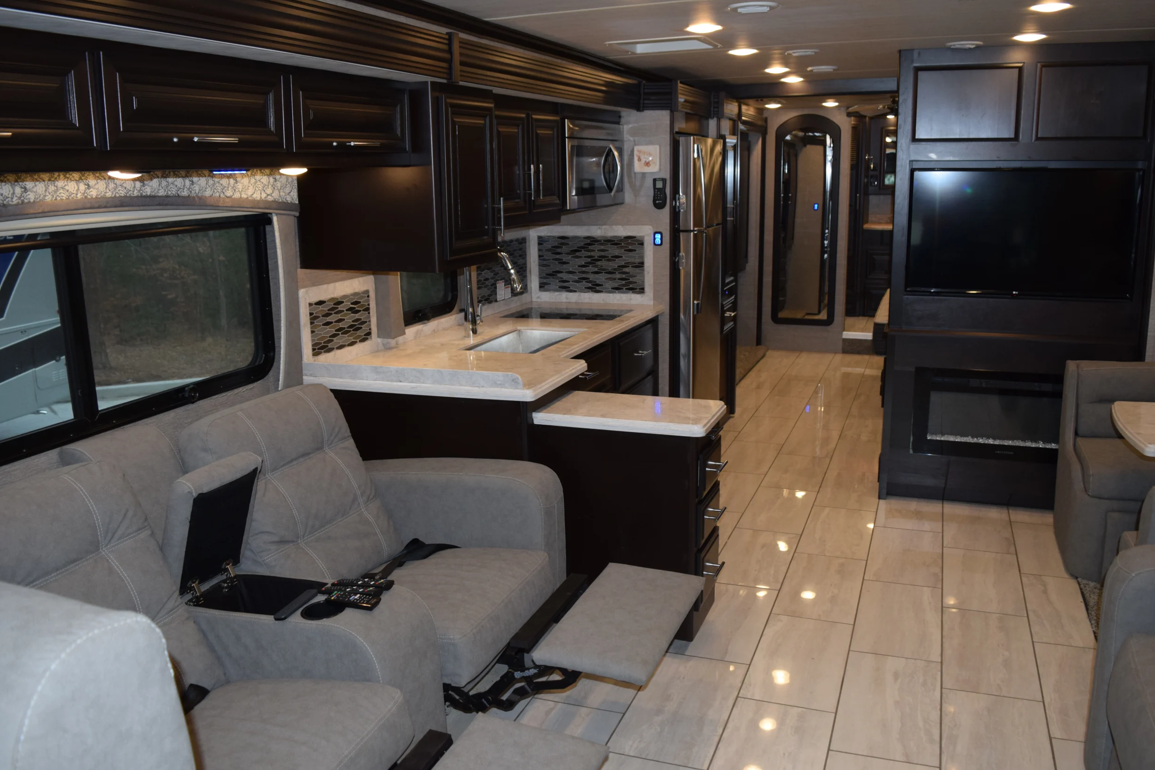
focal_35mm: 28
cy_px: 396
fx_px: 898
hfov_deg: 65.5
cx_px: 586
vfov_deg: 46.4
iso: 800
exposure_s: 1/100
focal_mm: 18
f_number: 5
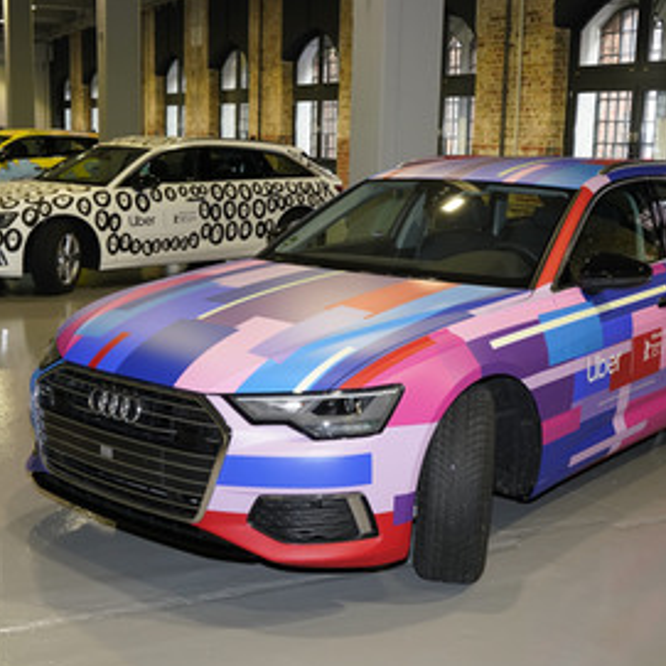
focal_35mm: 48
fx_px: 1045
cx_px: 328
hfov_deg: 35.4
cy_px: 322
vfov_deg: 35.4
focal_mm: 34
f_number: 7.1
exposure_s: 1/100
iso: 1600
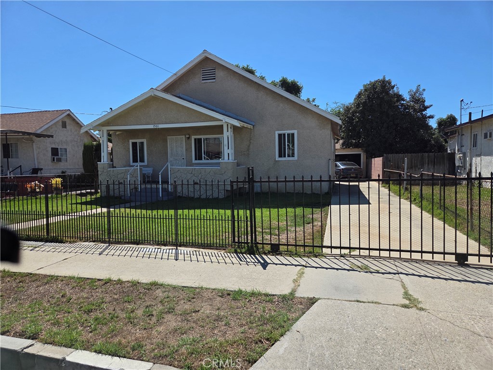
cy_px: 185
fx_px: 328
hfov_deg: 73.9
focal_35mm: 23
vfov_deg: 58.9
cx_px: 246
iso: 80
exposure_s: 1/6034
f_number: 1.8
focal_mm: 5.4
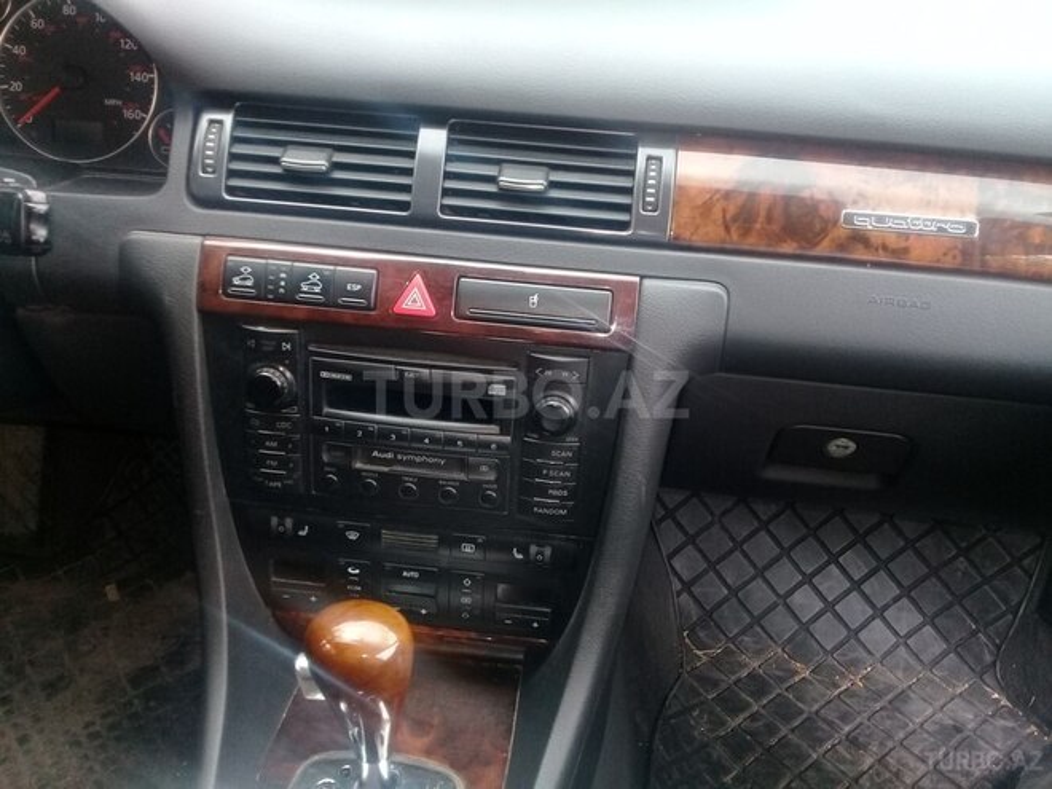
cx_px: 526
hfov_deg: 58.4
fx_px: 942
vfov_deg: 45.4
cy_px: 394
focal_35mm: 31
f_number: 2.2
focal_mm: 3.3
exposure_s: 1/33
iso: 80
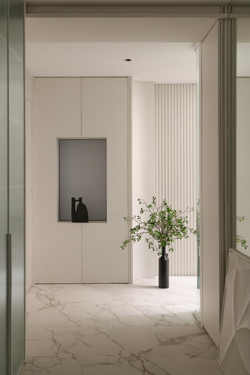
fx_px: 396
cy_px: 177
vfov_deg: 50.7
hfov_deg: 35.0
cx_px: 116
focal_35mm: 38
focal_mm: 35
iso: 640
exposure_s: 1/5
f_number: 9
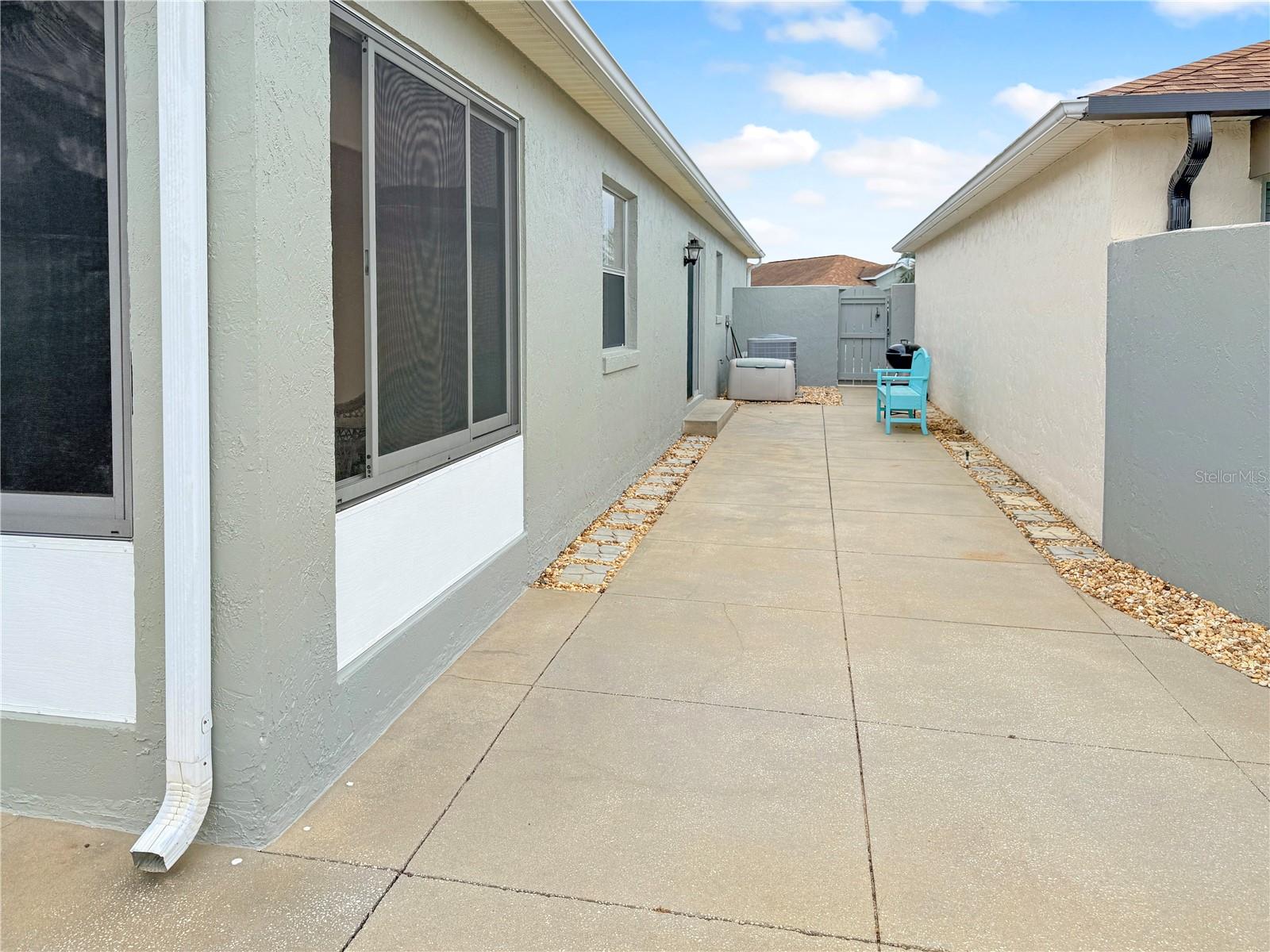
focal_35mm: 24
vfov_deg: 56.8
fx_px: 881
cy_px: 476
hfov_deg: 71.6
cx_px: 635
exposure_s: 1/2801
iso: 80
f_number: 1.78
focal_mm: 6.76
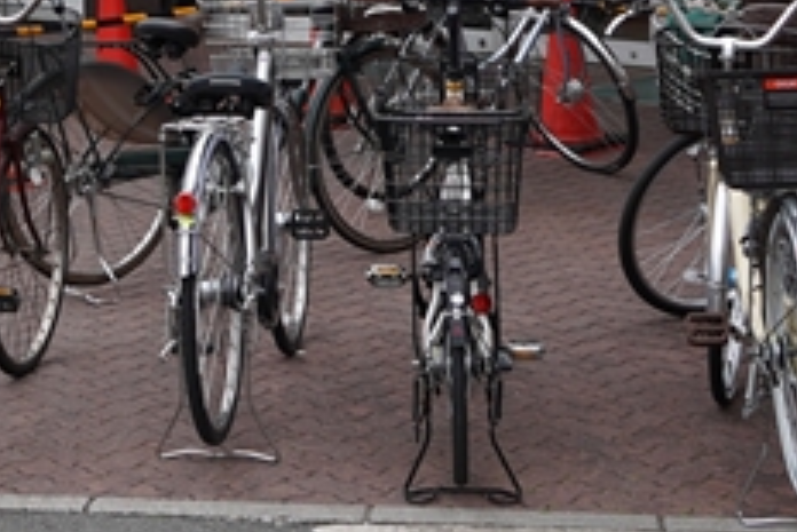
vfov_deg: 10.6
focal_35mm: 124
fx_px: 2747
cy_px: -342
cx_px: -117
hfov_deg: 16.0
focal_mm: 24
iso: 100
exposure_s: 1/160
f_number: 4.5
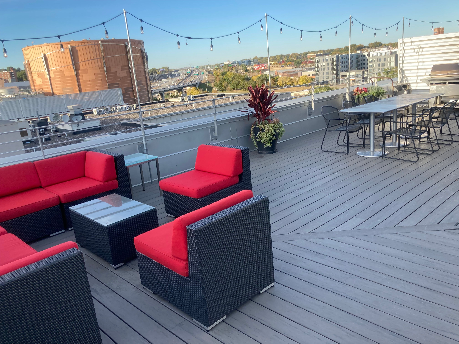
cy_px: 172
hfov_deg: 63.4
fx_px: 371
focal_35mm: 28
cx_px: 230
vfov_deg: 49.7
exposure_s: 1/500
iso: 20
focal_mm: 3.99
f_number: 1.8
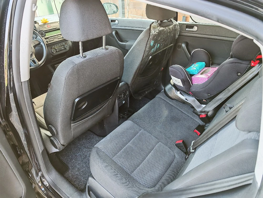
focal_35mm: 24
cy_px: 99
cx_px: 132
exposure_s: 1/213
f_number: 2
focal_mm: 6.83
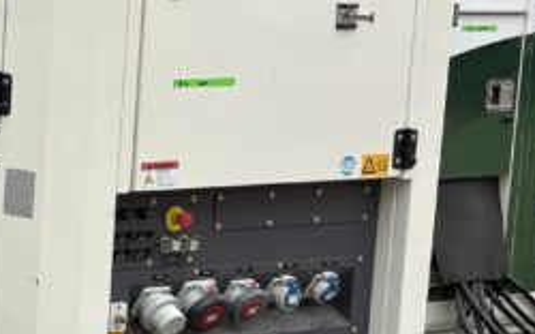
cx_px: -494
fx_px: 1647
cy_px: 203
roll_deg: -1.3
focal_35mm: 113
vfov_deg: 11.6
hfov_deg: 15.3
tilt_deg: -7.6
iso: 50
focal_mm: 5.96
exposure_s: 1/1175
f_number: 1.6
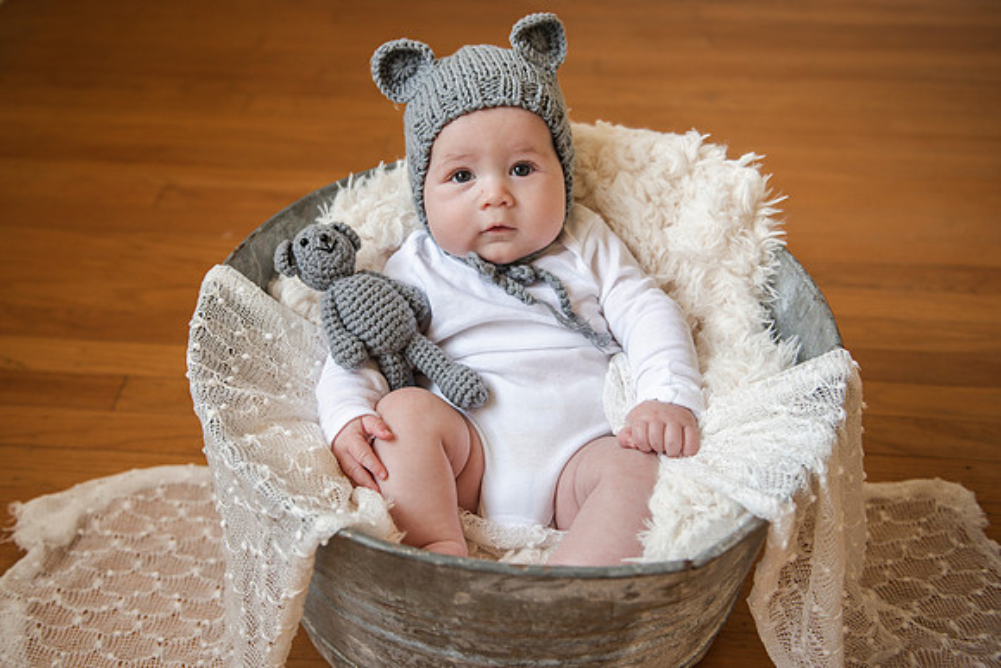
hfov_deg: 51.3
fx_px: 1040
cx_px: 450
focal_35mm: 37
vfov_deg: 35.6
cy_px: 301
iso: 800
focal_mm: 34
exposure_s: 1/160
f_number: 3.2
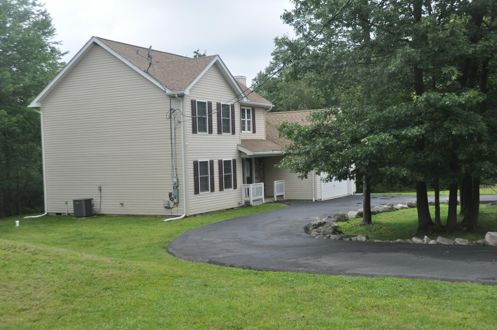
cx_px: 248
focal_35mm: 44
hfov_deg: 45.0
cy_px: 165
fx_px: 600
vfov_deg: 30.8
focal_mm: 29
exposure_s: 1/1250
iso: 1000
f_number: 5
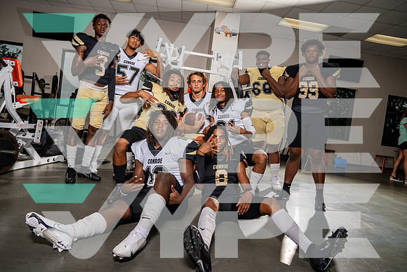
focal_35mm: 24
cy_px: 136
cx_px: 204
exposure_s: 1/200
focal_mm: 24
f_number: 8
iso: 100
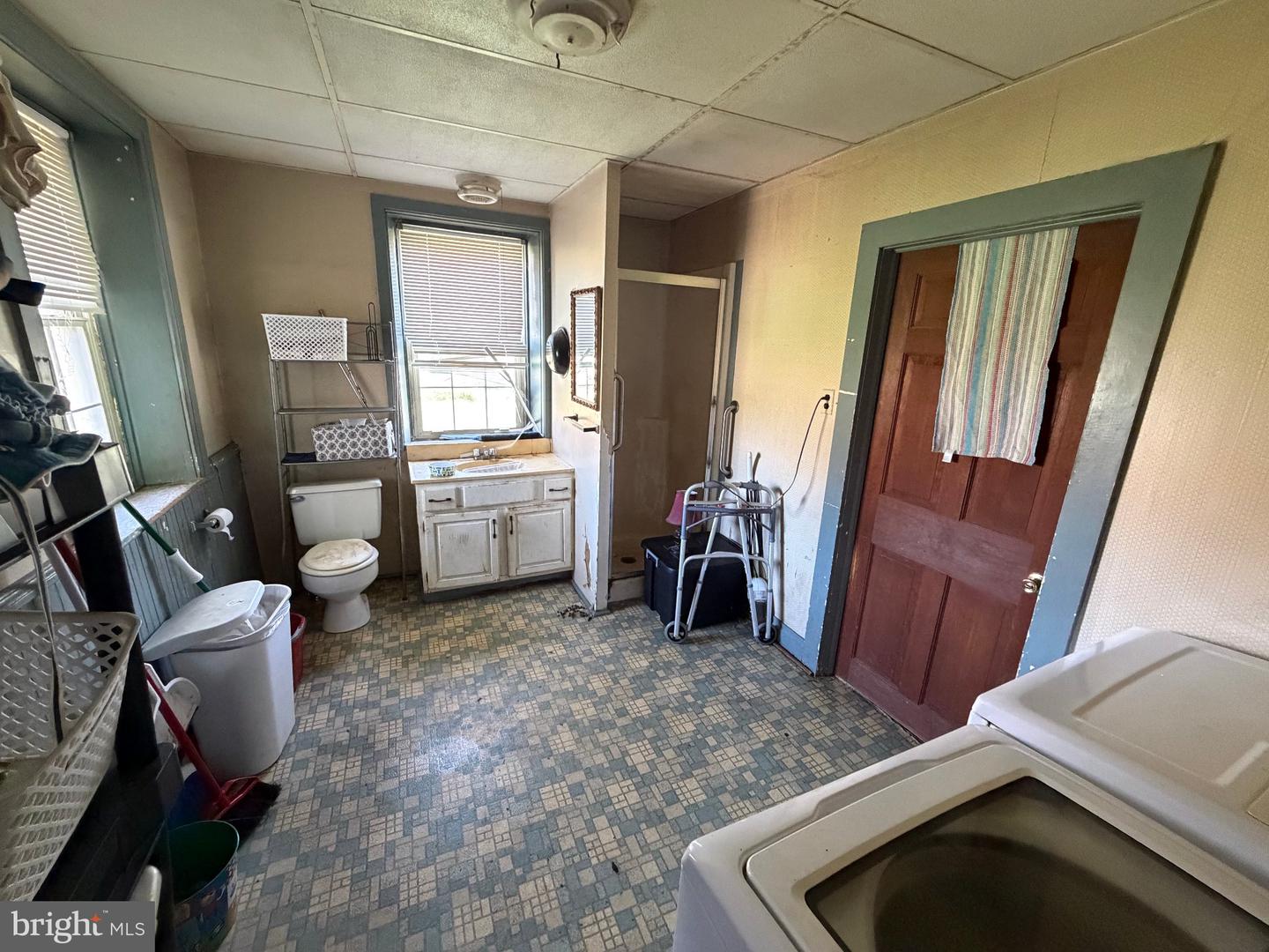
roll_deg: -1.4
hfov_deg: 102.1
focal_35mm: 14
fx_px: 513
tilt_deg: -15.5
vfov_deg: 85.7
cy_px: 476
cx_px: 634
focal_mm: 2.22
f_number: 2.2
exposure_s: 1/60
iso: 800
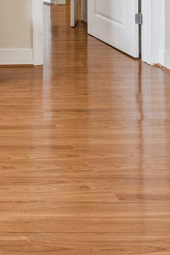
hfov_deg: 15.7
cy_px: -90
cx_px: -133
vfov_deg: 23.4
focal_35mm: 75
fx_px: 531
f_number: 8
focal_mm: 14
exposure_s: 1/15
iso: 200
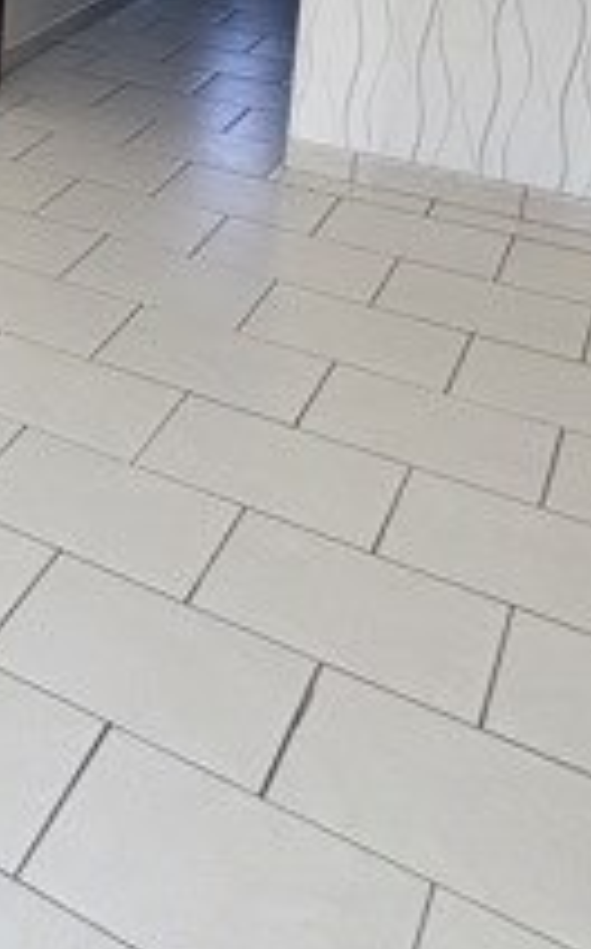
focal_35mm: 56
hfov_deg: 15.9
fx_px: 1447
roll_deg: -0.2
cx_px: -698
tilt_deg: -6.6
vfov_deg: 31.0
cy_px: -170
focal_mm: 2.22
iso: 64
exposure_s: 1/354
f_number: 2.2
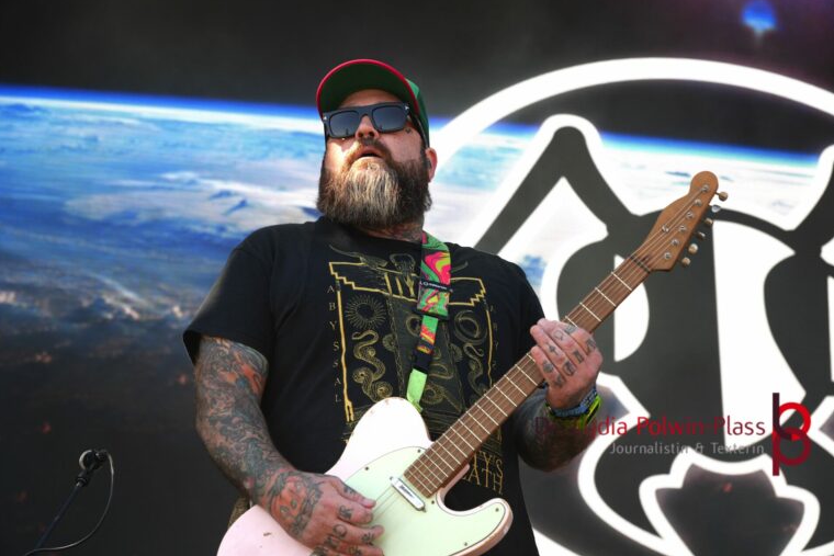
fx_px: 2282
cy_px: 276
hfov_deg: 20.7
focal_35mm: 99
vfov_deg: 13.9
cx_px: 420
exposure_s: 1/200
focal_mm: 65
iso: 100
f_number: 5
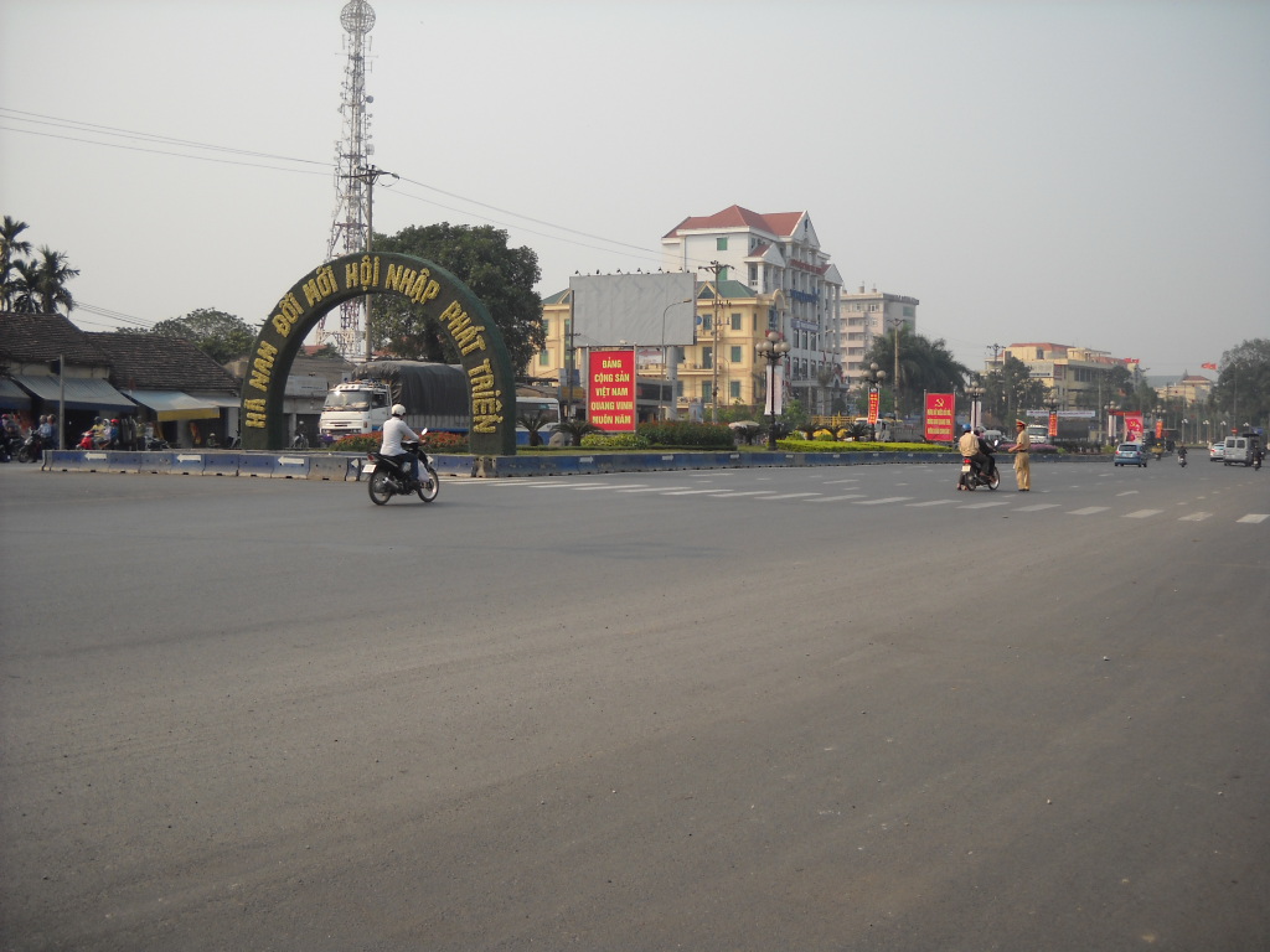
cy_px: 476
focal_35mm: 41
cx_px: 635
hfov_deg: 45.8
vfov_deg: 35.1
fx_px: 1504
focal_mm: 6.72
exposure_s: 1/201
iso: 64
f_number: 5.5
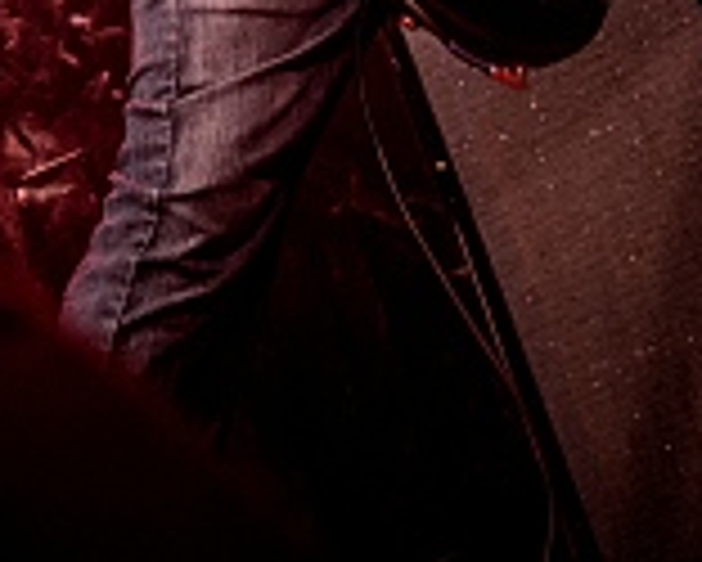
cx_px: -72
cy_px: -510
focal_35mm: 303
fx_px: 6299
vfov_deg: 5.0
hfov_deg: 6.4
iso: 2000
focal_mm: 70
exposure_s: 1/100
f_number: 2.8
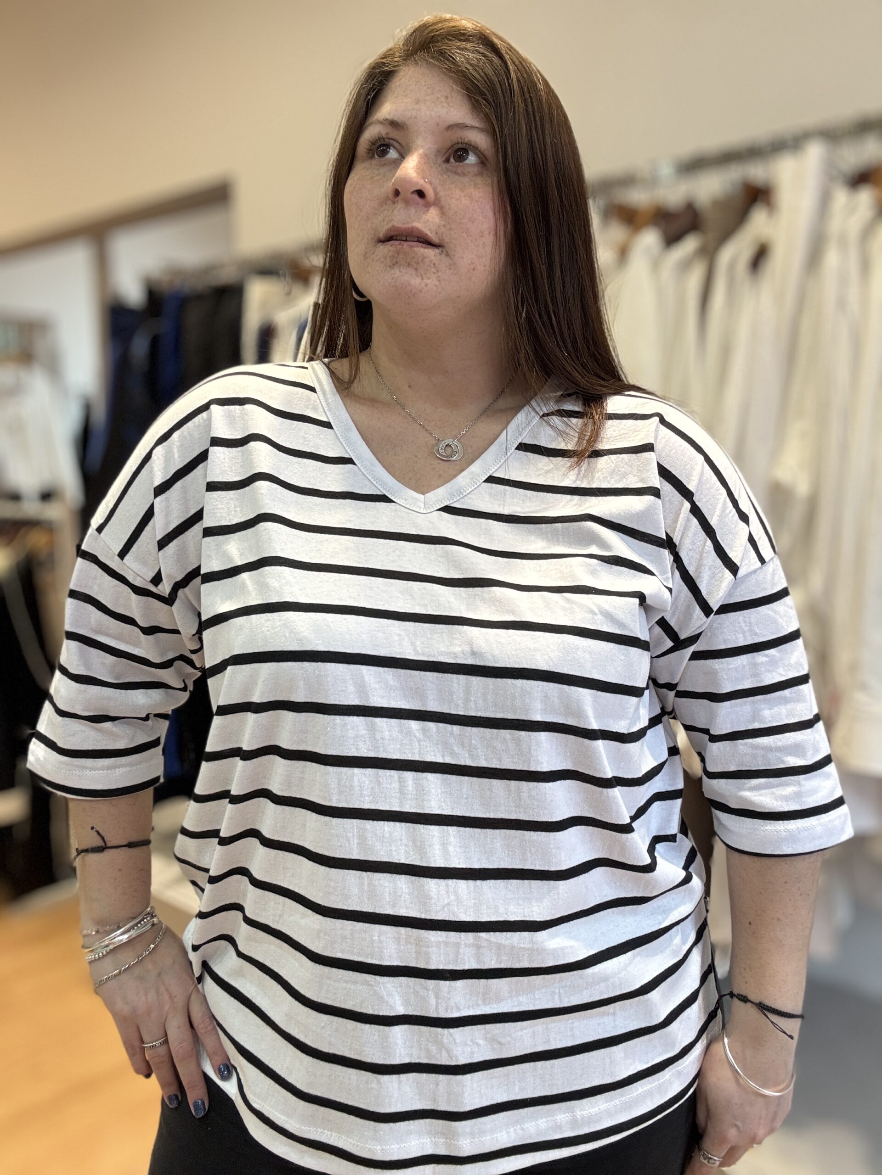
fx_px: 1019
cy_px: 588
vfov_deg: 60.0
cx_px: 441
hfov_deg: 46.8
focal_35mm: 30
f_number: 1.9
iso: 64
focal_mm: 2.69
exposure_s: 1/50
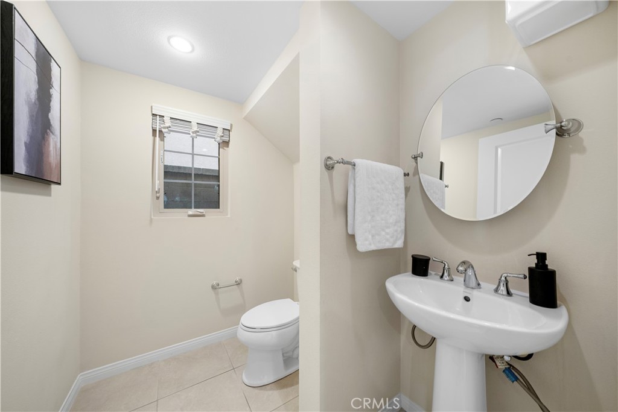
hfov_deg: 112.6
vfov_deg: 90.0
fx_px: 206
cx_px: 309
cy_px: 206
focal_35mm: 12
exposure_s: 1/4
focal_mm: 12
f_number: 8
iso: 800
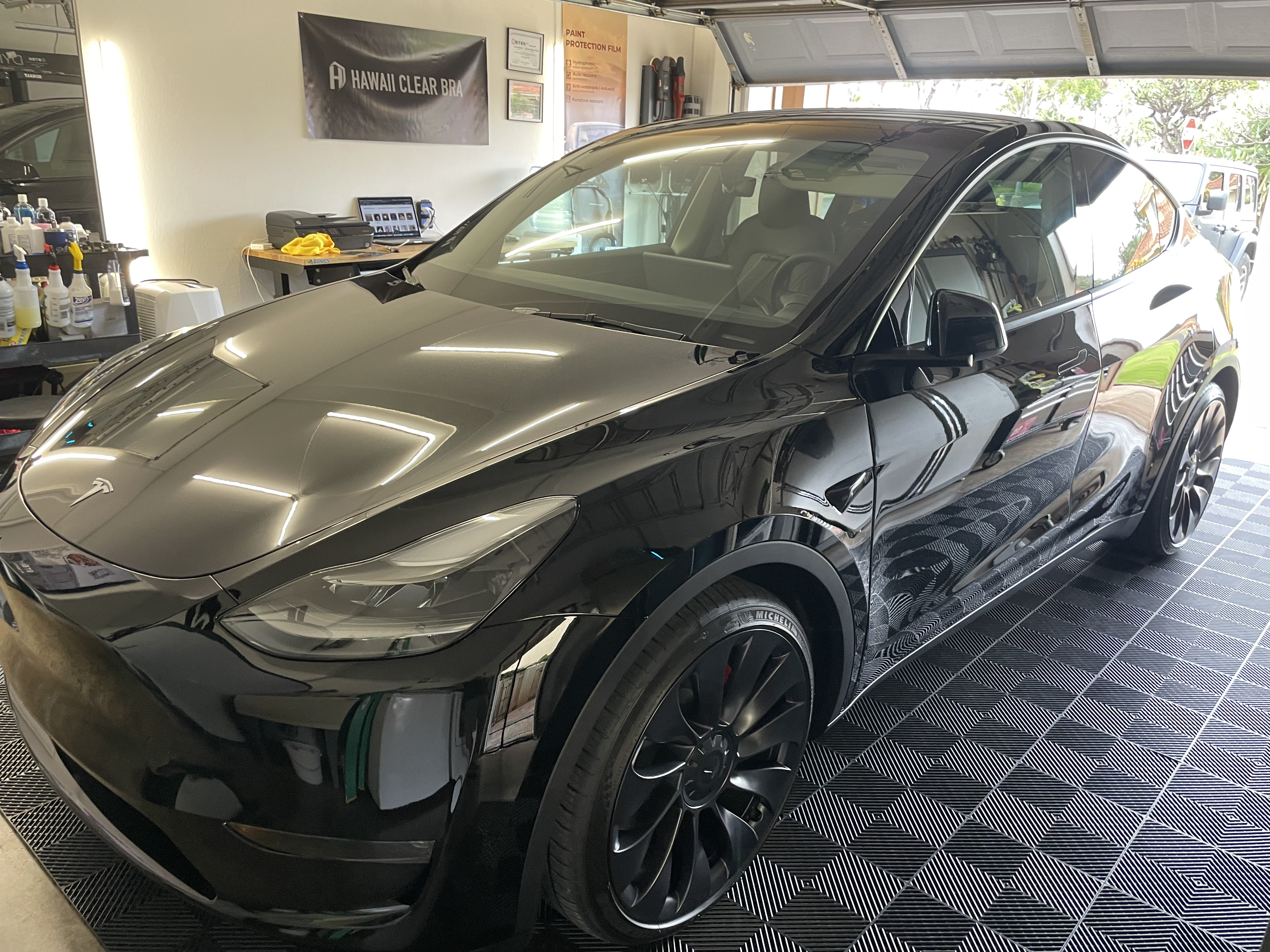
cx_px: 635
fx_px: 954
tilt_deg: -19.8
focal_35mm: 26
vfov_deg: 53.1
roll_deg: -4.0
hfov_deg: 67.3
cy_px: 476
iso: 125
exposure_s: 1/60
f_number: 1.6
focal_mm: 4.2
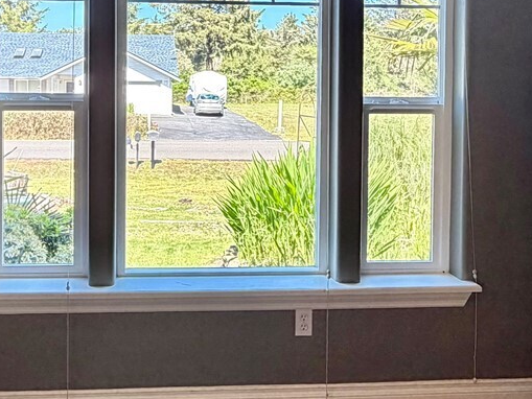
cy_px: 93
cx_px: 208
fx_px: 676
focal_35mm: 44
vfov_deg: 32.2
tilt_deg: -1.1
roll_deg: -0.8
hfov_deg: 42.7
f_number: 2.2
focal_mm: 2.22
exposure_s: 1/120
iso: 200
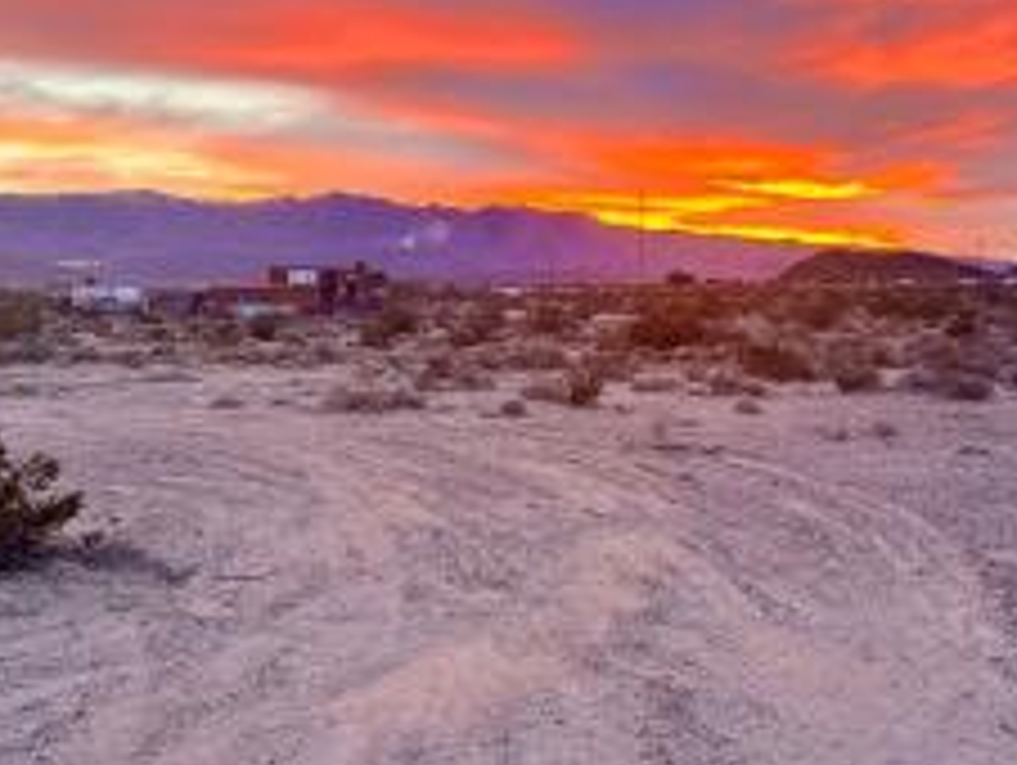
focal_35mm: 46
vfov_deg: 31.5
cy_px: 432
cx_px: 418
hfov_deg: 41.1
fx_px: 1353
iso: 200
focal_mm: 5.7
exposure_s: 1/60
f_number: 1.5
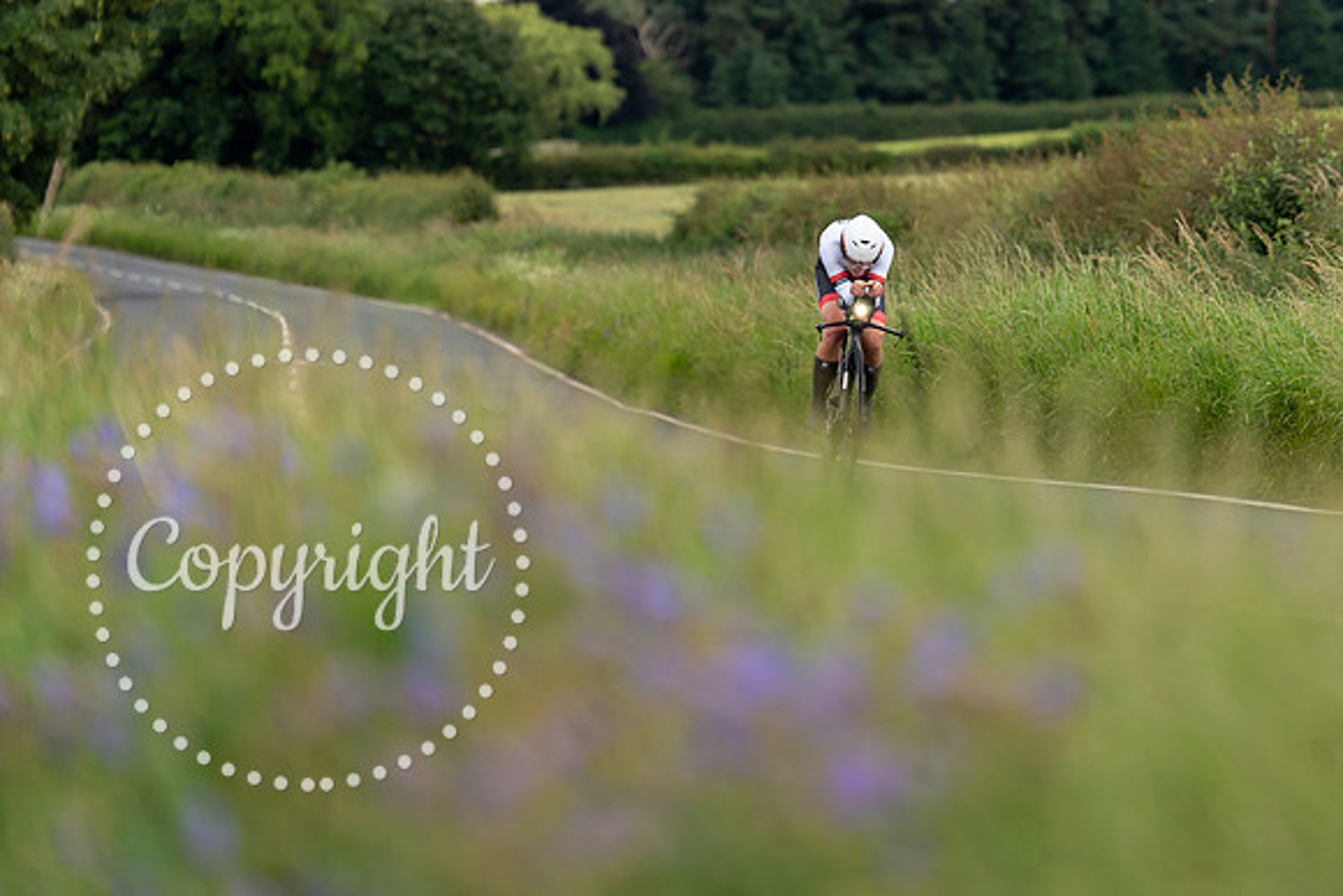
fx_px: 8588
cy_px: 267
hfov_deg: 8.9
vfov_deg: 6.0
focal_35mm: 230
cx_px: 884
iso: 500
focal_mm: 164
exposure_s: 1/800
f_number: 3.2
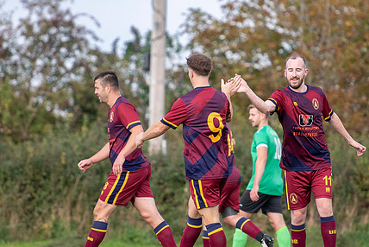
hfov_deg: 4.5
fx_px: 4728
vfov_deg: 3.0
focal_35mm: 461
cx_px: 211
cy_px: 121
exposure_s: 1/2000
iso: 320
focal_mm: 200
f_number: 2.8
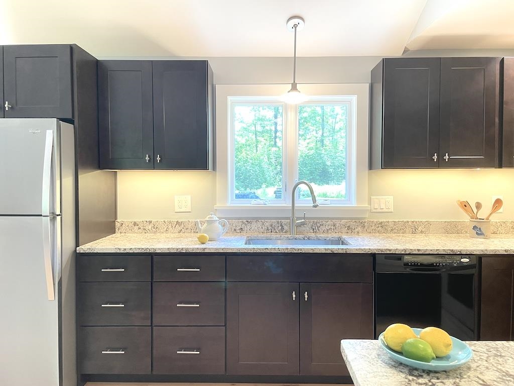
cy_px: 193
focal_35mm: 26
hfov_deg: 67.3
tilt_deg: -1.8
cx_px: 257
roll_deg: +0.1
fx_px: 386
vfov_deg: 53.1
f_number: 1.6
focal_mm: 4.2
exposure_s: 1/60
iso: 100
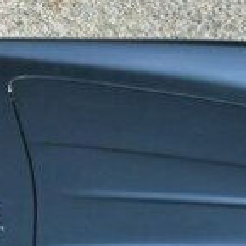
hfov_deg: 6.6
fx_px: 2034
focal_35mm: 253
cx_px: -295
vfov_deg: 6.8
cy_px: 351
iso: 200
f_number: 3.8
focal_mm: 24
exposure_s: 1/125
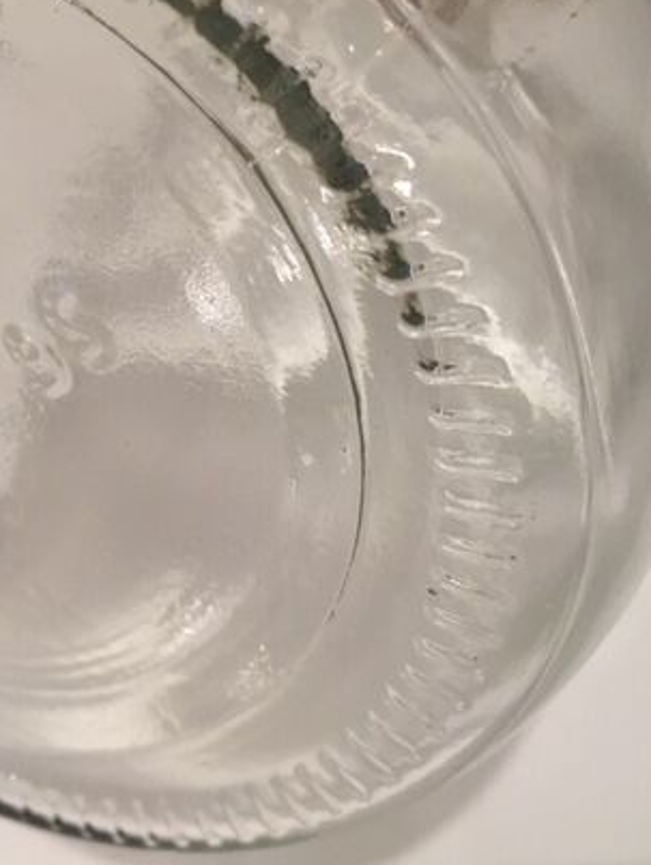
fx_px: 1152
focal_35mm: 46
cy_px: 401
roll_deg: +38.2
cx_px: 47
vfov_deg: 41.2
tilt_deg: -42.9
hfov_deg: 30.0
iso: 125
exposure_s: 1/33
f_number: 2.2
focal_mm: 4.15
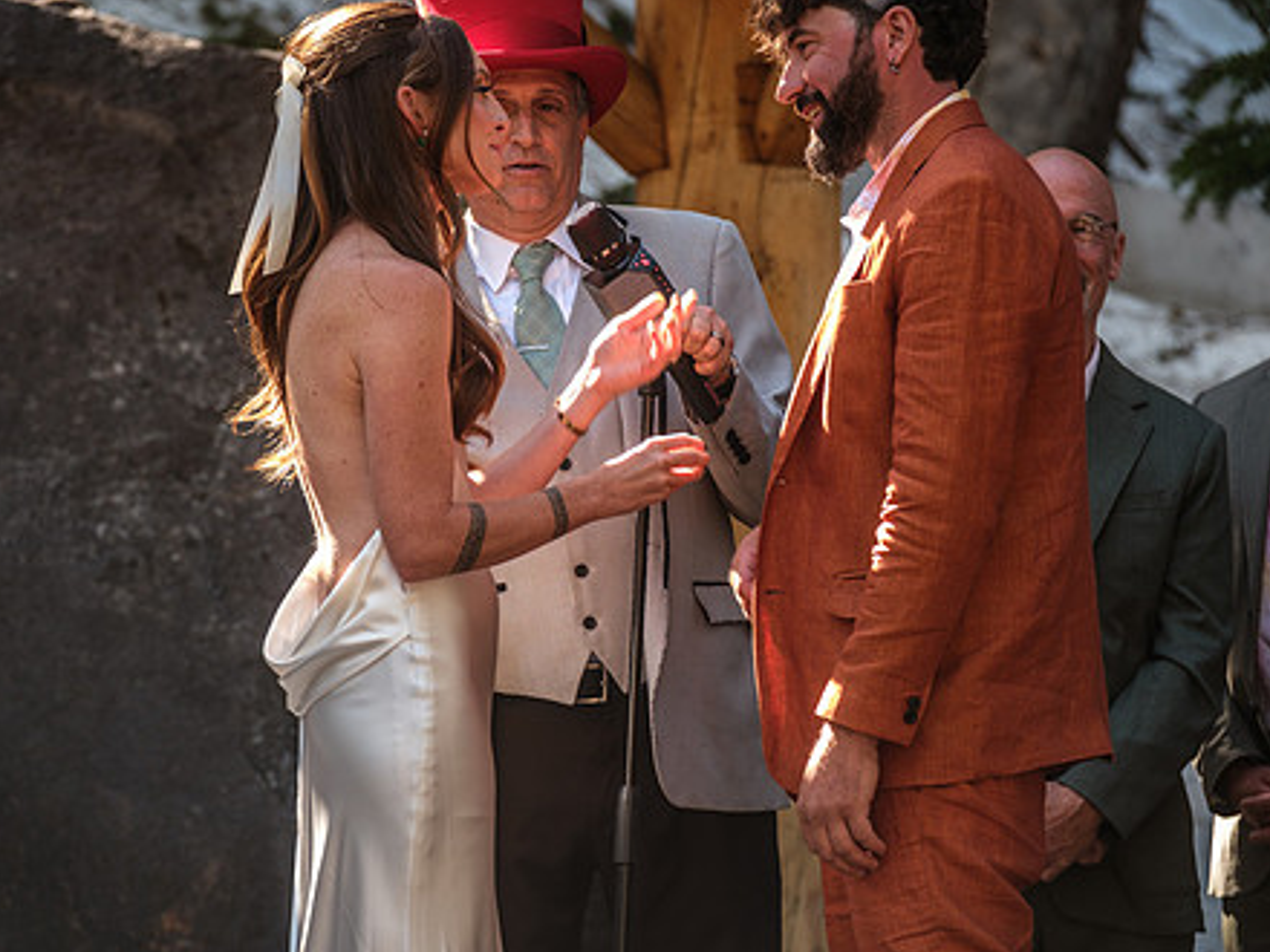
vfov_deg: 5.6
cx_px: 606
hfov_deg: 7.4
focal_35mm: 266
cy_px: 498
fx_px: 9759
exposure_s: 1/160
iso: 400
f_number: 4
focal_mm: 140
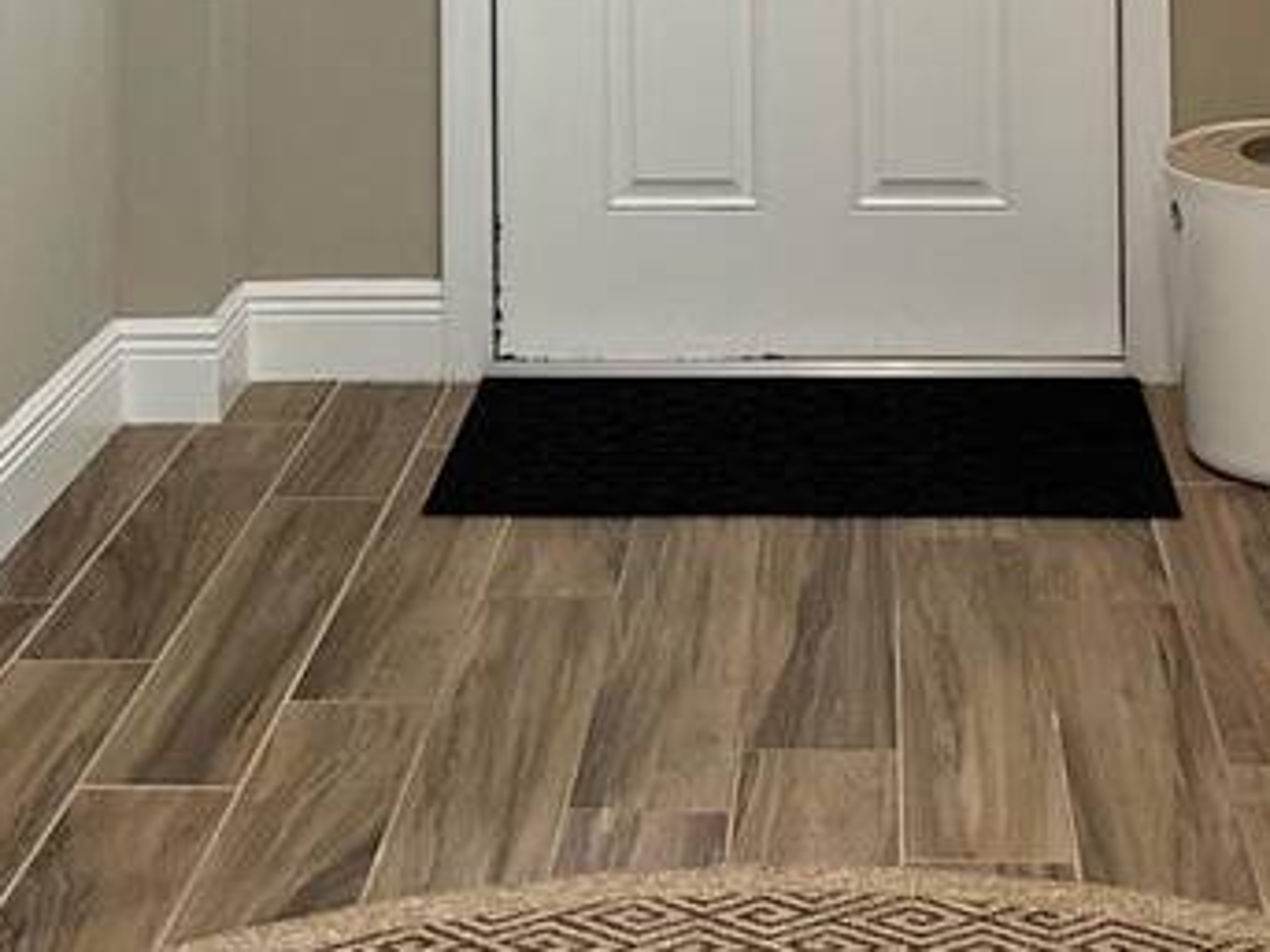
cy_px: -489
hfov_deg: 23.3
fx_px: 3081
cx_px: 755
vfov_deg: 16.0
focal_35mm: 84
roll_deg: +0.4
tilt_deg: -0.1
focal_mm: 6.86
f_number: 1.78
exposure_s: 1/60
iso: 200
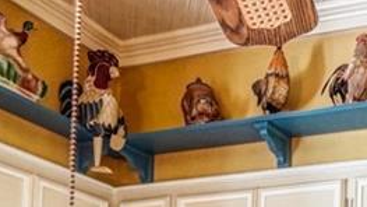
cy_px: 385
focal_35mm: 61
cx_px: 467
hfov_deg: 28.6
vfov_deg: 16.3
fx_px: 594
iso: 1250
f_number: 4
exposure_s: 1/30
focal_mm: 10
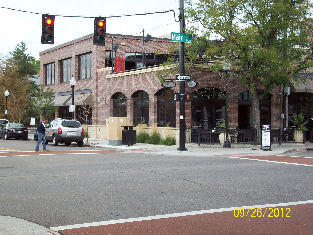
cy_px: 118
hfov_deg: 30.3
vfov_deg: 22.9
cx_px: 156
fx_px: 579
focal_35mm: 64
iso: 81
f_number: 3.8
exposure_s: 1/181
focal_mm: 10.7
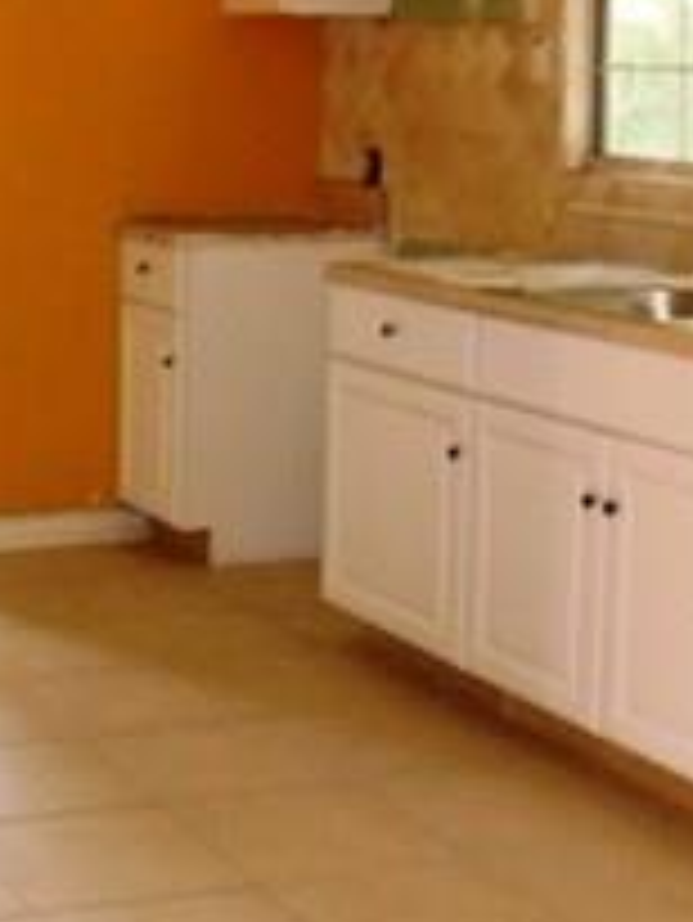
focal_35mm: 78
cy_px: 234
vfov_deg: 24.7
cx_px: -45
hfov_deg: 18.3
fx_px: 2080
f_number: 3.4
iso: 450
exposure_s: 1/30
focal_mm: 4.5
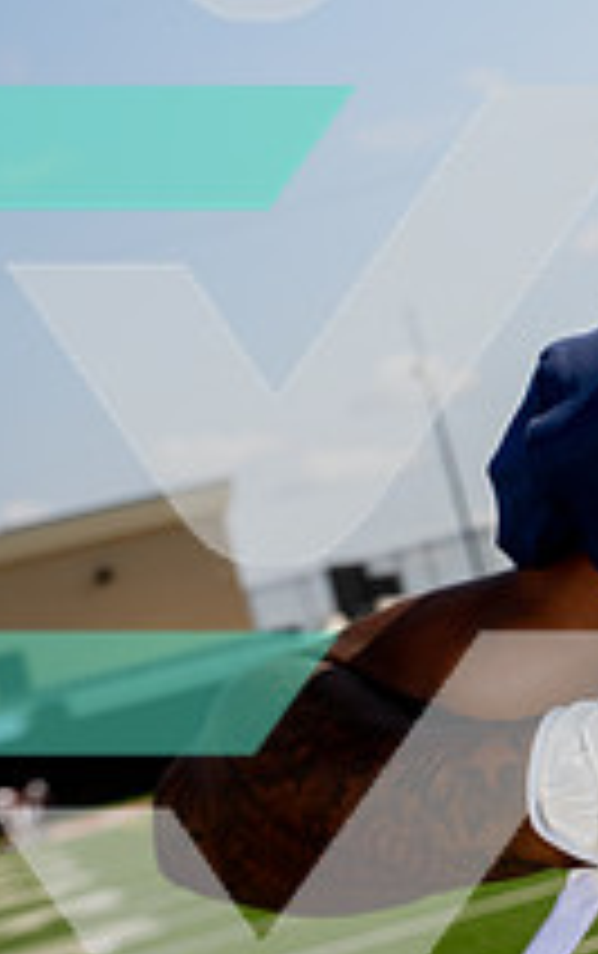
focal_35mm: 117
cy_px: 326
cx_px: 1030
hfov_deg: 10.6
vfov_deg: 17.8
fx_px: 3043
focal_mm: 42
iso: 100
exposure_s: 1/250
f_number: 7.1
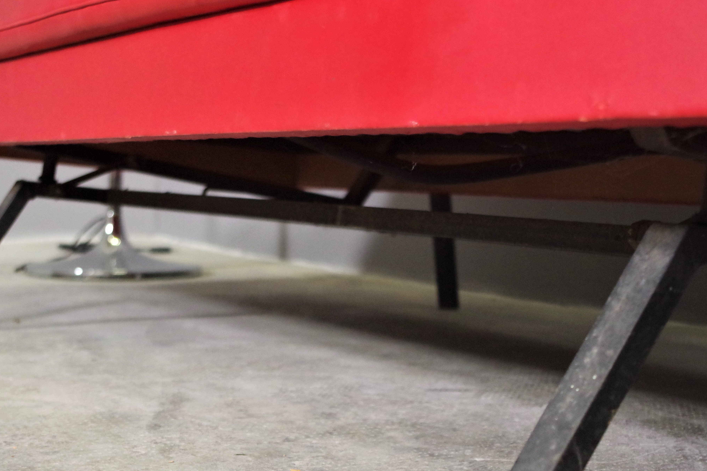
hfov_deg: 27.7
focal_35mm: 73
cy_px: 322
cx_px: 351
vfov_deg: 18.6
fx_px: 1434
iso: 1600
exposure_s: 1/60
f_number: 4
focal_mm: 32.5
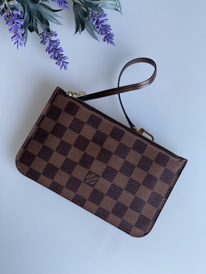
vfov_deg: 30.3
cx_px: 103
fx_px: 508
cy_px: 137
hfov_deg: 22.9
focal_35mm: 64
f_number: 2.2
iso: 250
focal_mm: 7.5
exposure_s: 1/111
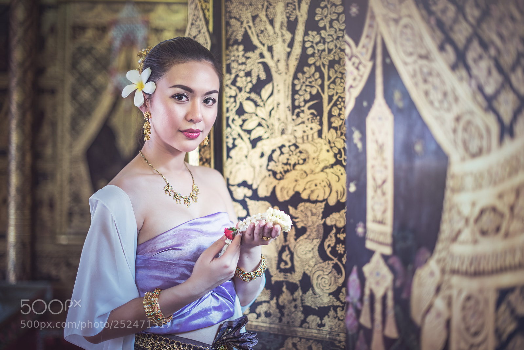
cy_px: 175
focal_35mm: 50
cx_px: 262
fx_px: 728
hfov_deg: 39.6
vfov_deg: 27.0
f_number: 1.8
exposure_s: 1/80
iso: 100
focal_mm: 50
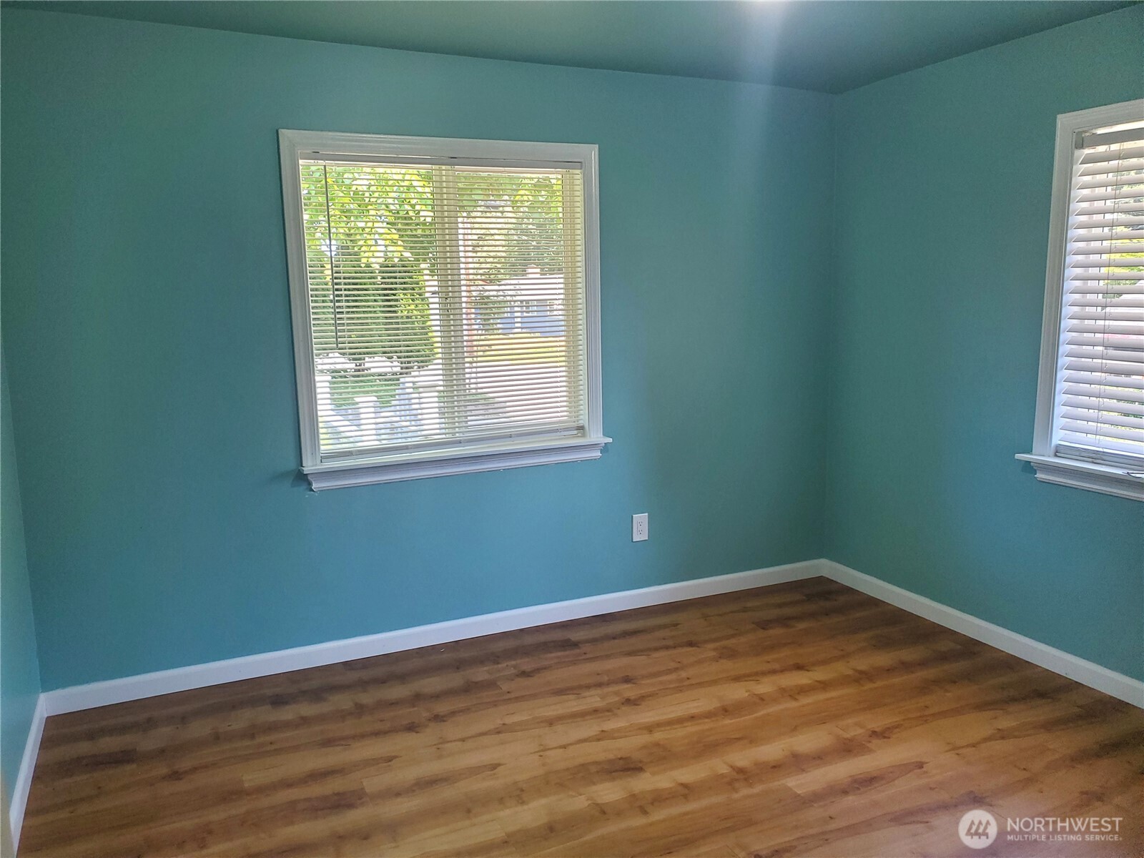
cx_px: 572
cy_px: 429
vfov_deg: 53.1
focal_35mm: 26
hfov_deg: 67.3
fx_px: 859
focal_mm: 4.3
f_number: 2.4
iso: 160
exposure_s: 1/120
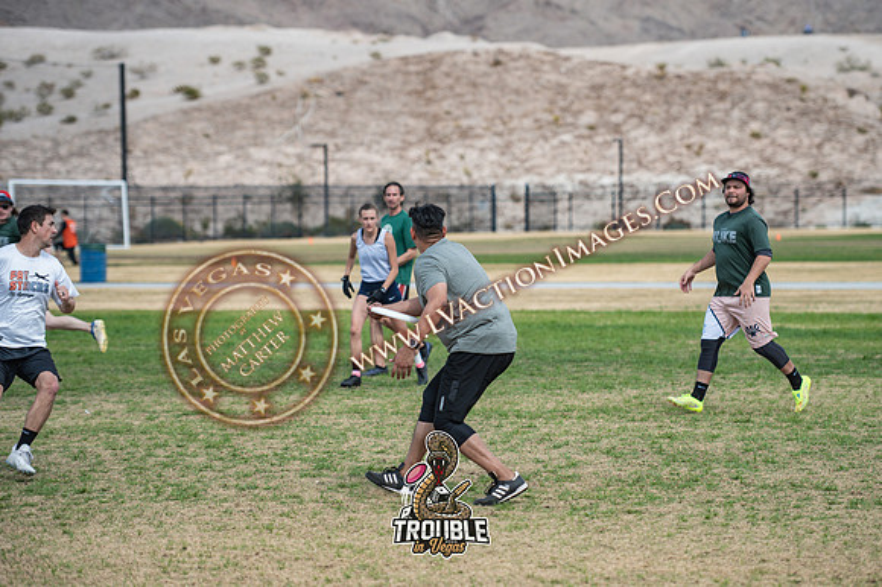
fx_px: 3190
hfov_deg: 15.7
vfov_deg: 10.5
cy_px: 324
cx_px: 492
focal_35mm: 130
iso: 160
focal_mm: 116
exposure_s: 1/3200
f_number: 3.2
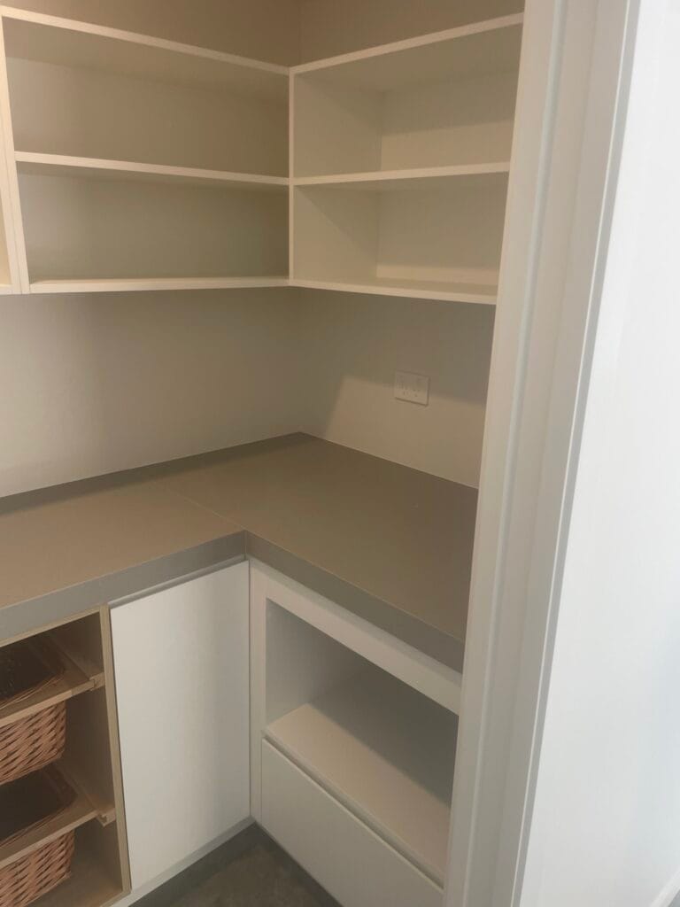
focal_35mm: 26
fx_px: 681
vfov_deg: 67.3
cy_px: 454
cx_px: 340
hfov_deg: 53.1
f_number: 1.6
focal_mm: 4.2
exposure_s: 1/100
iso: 50
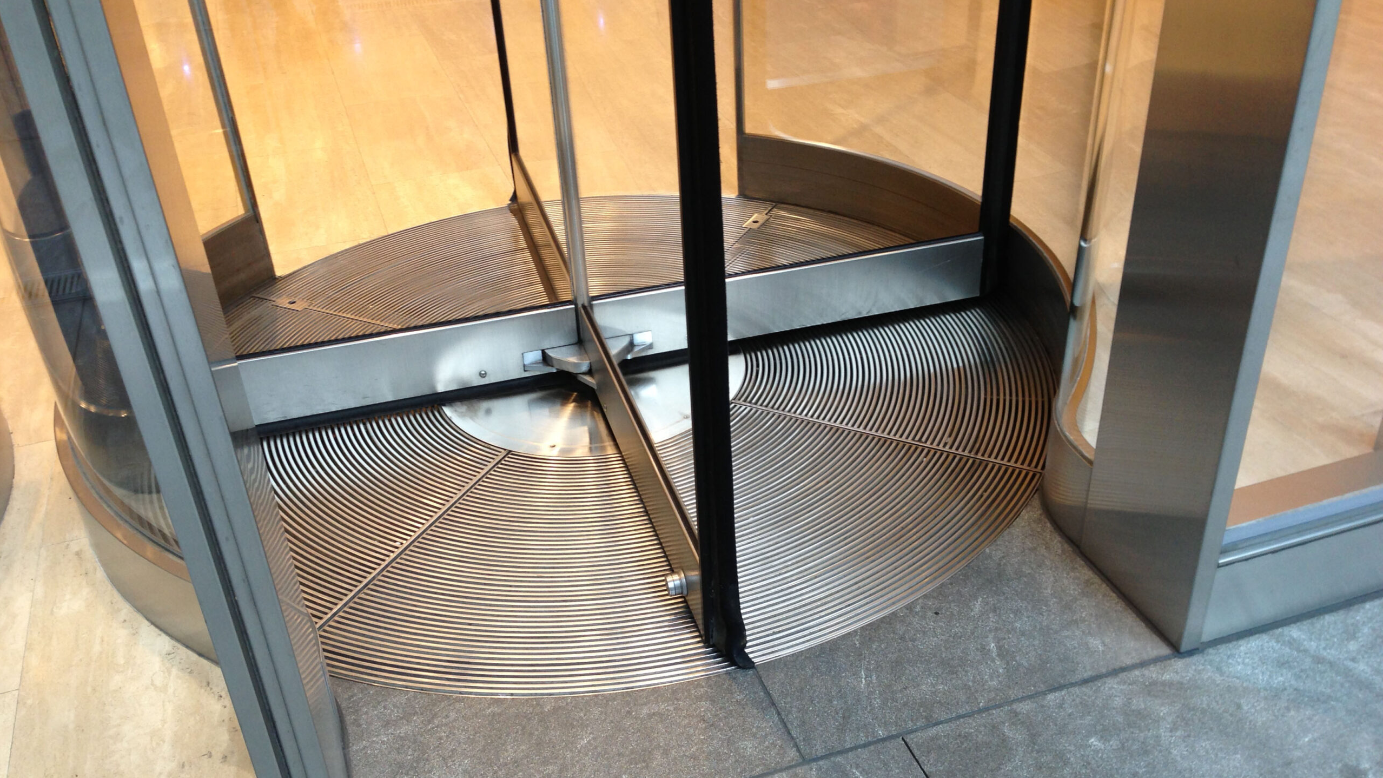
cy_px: 410
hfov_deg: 55.3
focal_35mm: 36
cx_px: 691
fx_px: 1320
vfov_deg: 32.8
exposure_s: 1/20
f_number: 2.4
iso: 64
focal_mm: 4.13
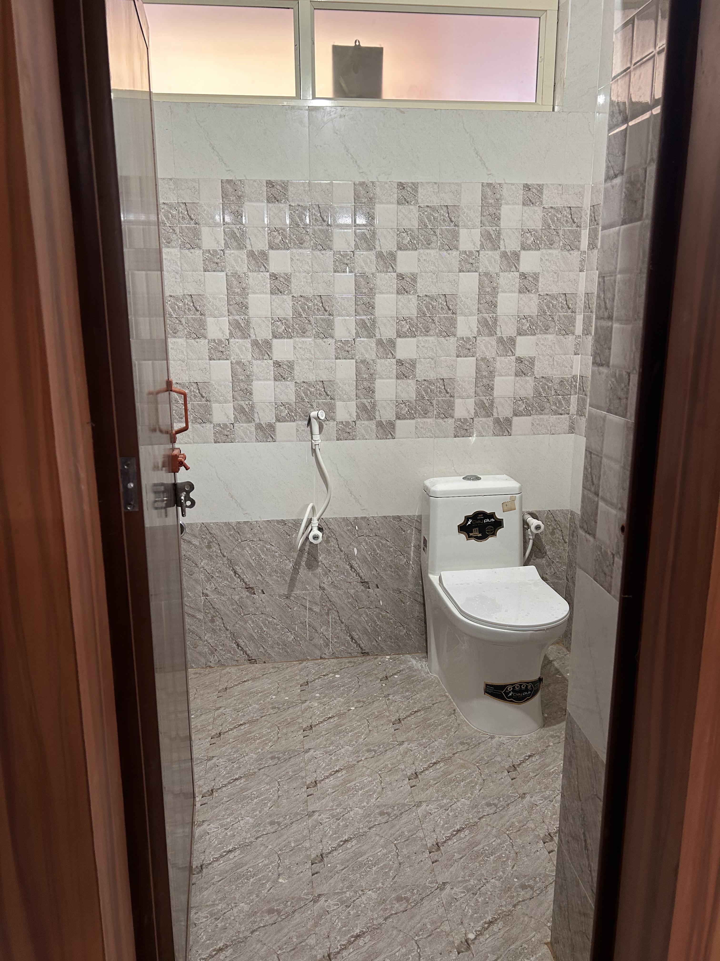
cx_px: 360
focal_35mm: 26
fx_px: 721
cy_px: 480
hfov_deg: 53.1
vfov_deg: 67.3
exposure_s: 1/50
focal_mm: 5.7
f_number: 1.5
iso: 100
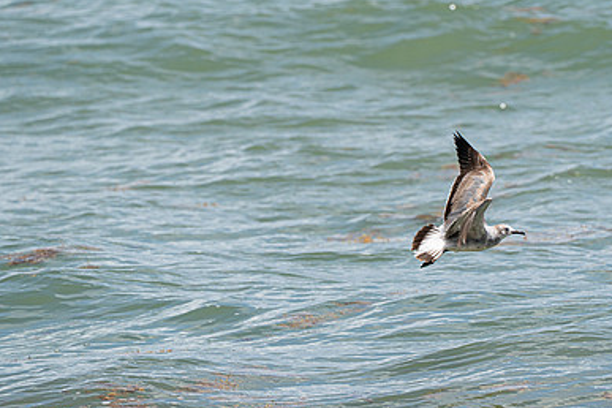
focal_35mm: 599
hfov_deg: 3.4
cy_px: 191
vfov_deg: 2.3
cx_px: 368
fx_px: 10182
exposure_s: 1/1250
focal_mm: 400
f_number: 10
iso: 640
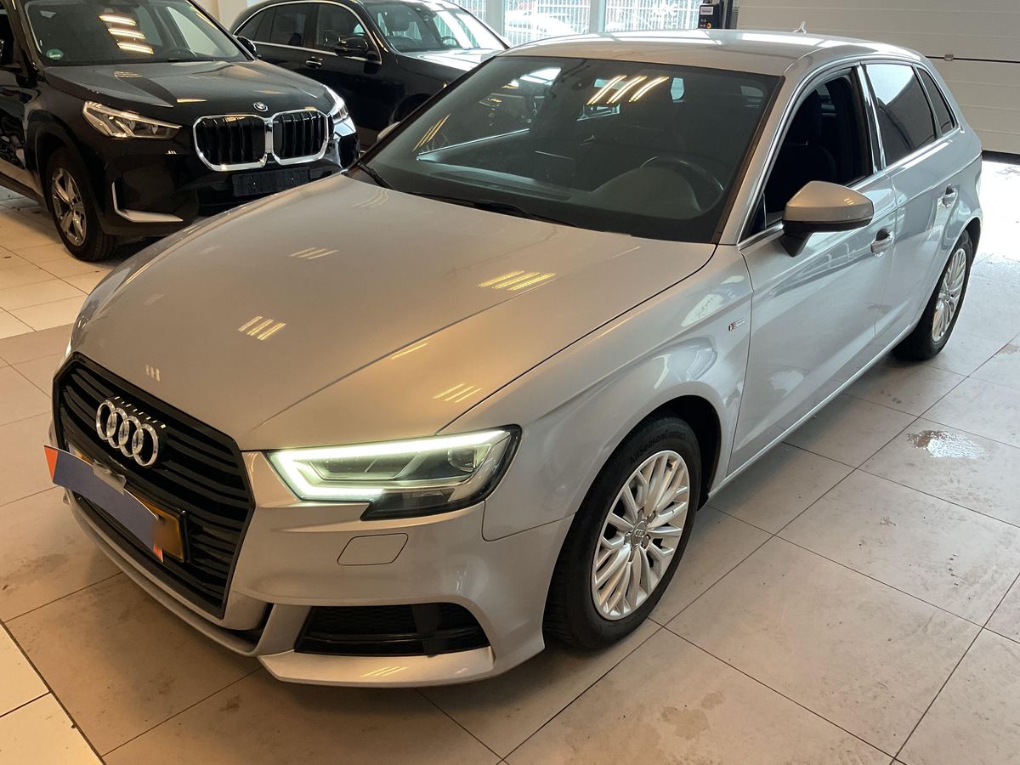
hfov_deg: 61.7
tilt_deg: -25.8
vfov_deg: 48.2
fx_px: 855
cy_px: 382
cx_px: 510
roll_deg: -1.8
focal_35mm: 29
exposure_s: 1/50
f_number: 1.8
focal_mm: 3
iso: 64
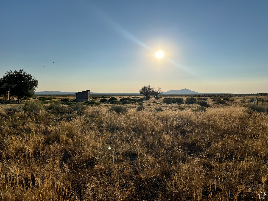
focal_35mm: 26
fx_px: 201
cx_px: 134
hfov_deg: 67.3
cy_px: 100
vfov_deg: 53.1
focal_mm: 5.7
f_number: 1.5
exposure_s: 1/14286
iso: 50
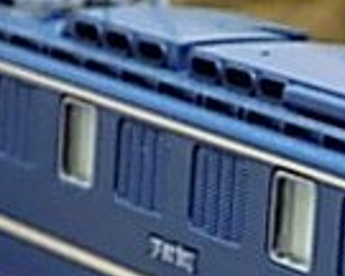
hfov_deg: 5.3
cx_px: 460
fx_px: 3696
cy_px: 325
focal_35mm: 362
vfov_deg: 4.3
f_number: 4.3
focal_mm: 13.9
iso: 400
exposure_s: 1/13
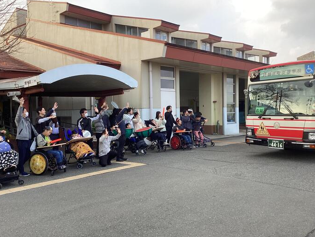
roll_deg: +1.0
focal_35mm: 32
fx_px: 291
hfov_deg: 56.8
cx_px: 153
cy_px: 115
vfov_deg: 44.2
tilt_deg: -1.8
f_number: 2.4
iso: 40
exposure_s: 1/120
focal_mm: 3.3
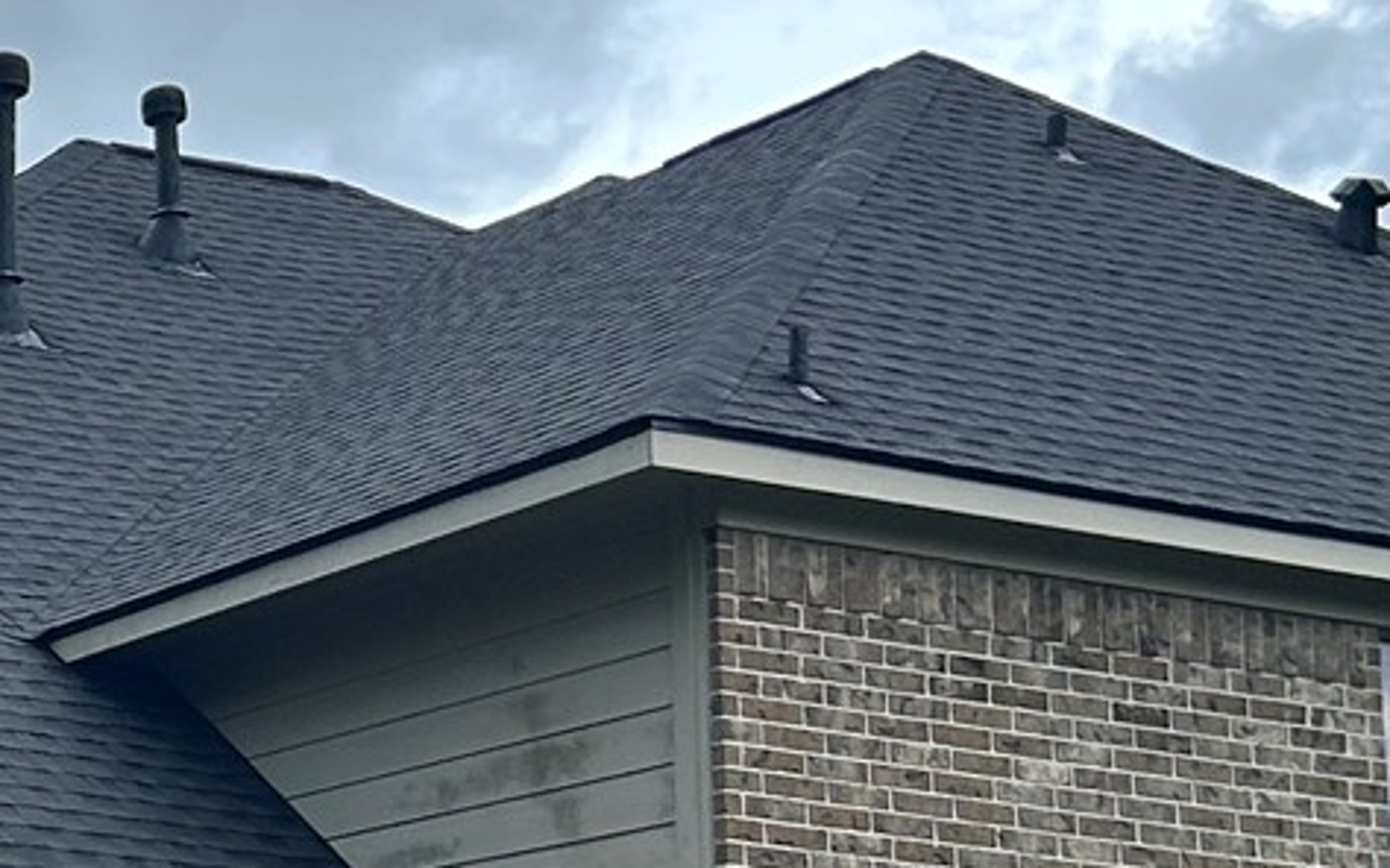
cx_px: -941
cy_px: 847
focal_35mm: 119
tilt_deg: +11.3
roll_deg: -2.0
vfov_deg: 10.9
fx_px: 4507
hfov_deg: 15.6
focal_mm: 5.7
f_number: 1.5
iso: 50
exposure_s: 1/1698
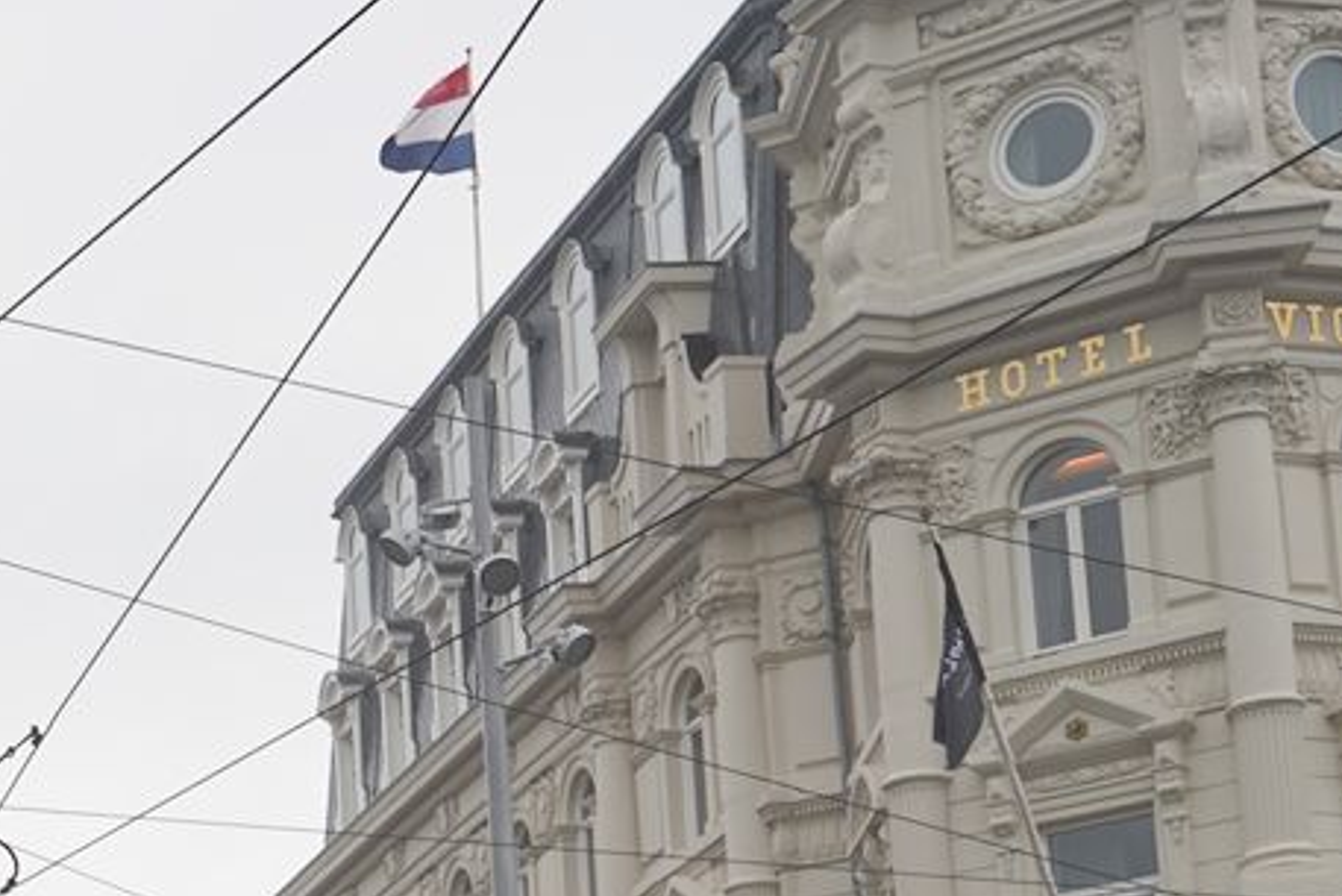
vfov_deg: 12.5
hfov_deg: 17.1
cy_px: 1290
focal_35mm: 105
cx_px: -799
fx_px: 3915
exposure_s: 1/100
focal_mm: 24
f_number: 6.3
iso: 100
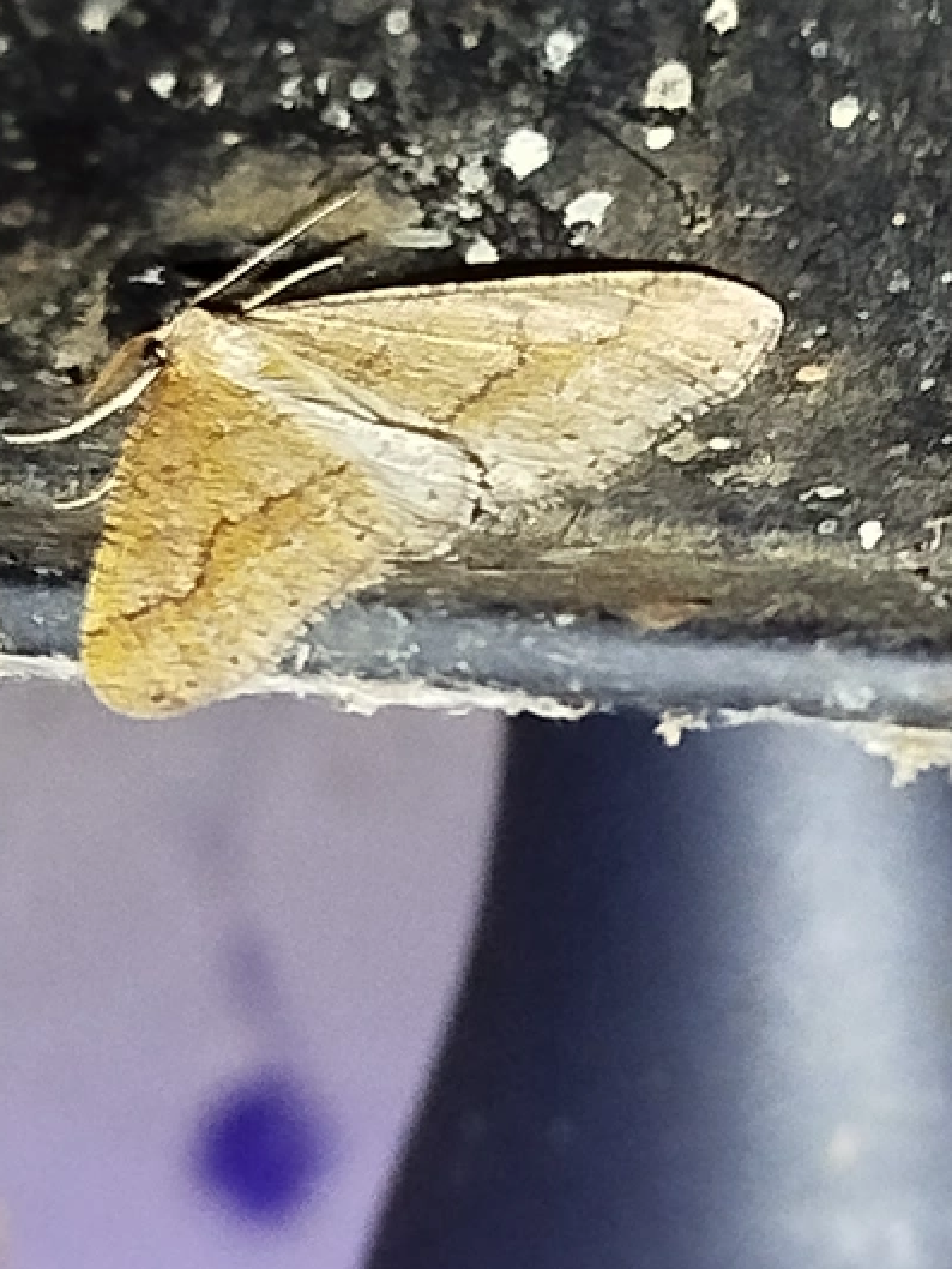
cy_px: 547
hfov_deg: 12.2
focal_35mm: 121
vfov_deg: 16.3
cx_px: 544
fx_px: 4435
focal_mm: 5.31
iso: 500
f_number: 1.7
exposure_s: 1/33
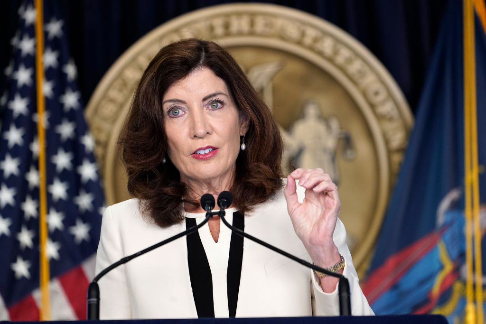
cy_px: 162
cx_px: 243
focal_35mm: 318
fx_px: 4293
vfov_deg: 4.3
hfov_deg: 6.5
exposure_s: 1/125
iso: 3200
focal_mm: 318
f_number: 5.6
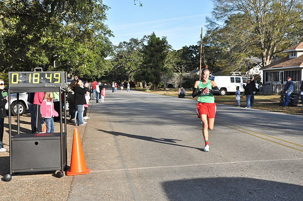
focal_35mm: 48
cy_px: 100
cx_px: 152
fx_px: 403
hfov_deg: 41.2
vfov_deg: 28.0
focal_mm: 32
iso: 400
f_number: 10
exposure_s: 1/400
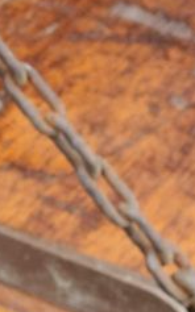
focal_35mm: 149
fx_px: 1268
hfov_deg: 8.8
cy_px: 259
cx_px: 34
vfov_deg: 14.0
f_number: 2.4
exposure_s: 1/40
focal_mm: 6
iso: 64
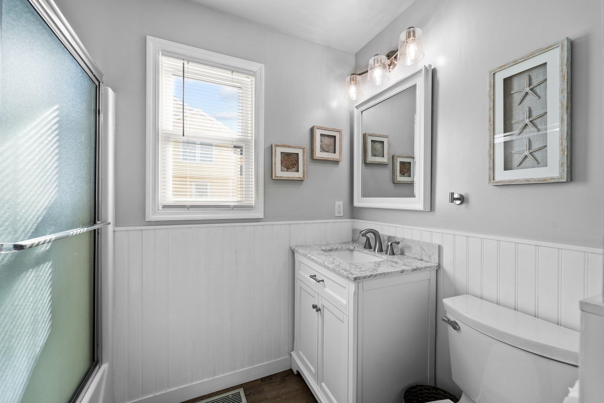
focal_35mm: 14
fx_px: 235
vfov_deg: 81.2
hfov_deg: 104.3
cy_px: 202
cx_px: 302
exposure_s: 1/6
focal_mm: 14
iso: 100
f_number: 8
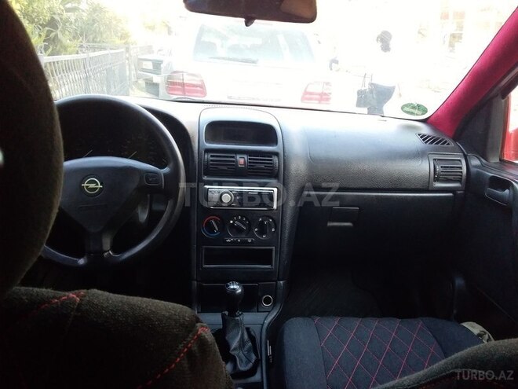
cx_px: 259
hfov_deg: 58.4
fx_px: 464
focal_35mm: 31
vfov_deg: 45.4
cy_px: 194
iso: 100
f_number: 2.2
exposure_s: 1/60
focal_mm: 3.3
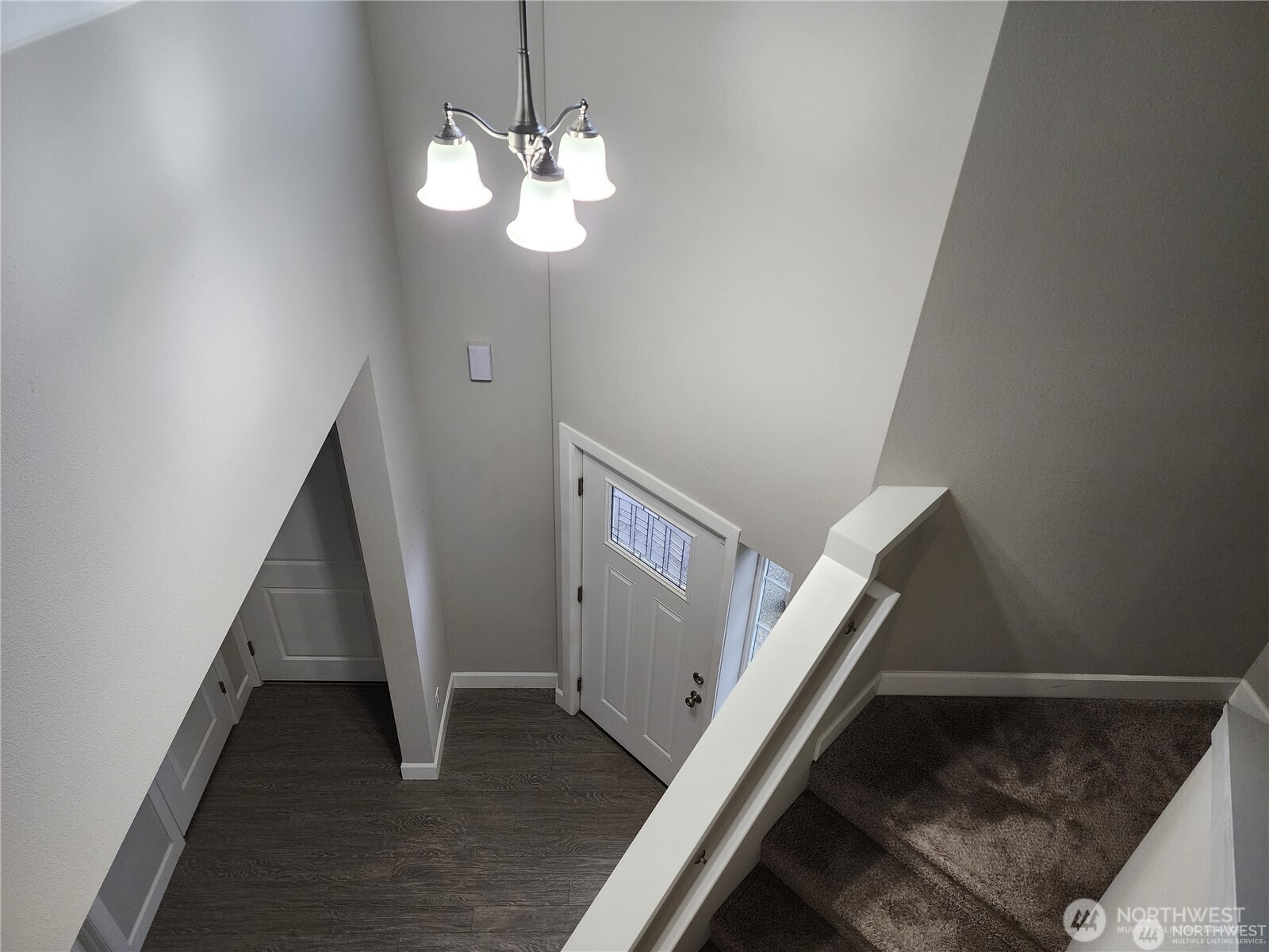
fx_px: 843
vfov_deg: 58.9
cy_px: 476
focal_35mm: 23
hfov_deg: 73.9
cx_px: 634
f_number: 1.8
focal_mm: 6.4
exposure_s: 1/120
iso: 250
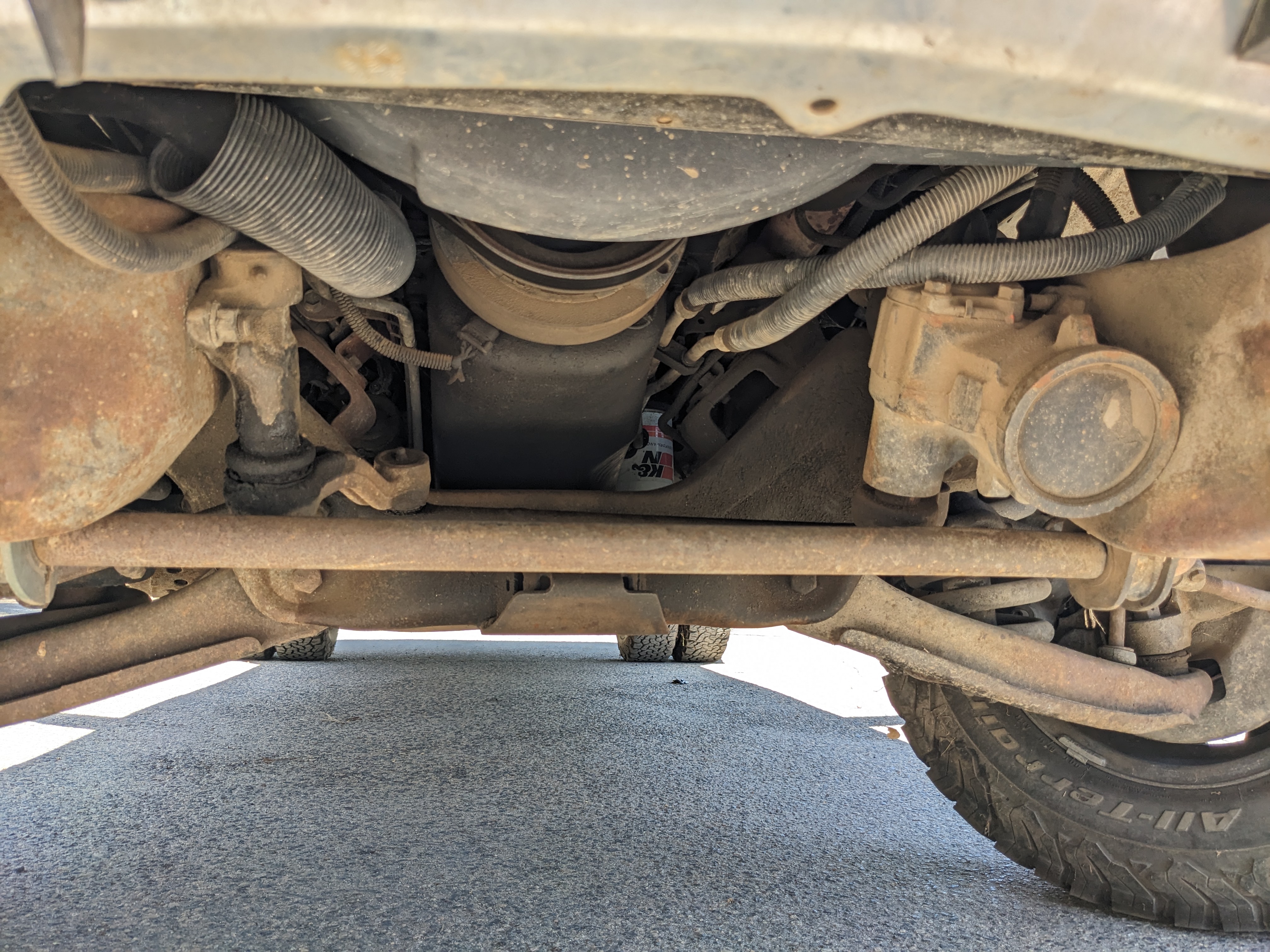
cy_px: 476
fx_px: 991
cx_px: 635
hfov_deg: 65.3
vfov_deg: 51.4
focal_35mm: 27
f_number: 1.73
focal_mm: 4.38
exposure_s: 1/326
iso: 45
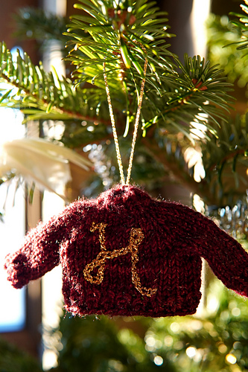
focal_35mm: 45
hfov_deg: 29.8
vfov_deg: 43.6
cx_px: 124
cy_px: 186
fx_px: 465
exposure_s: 1/160
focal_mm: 30
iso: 800
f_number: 4
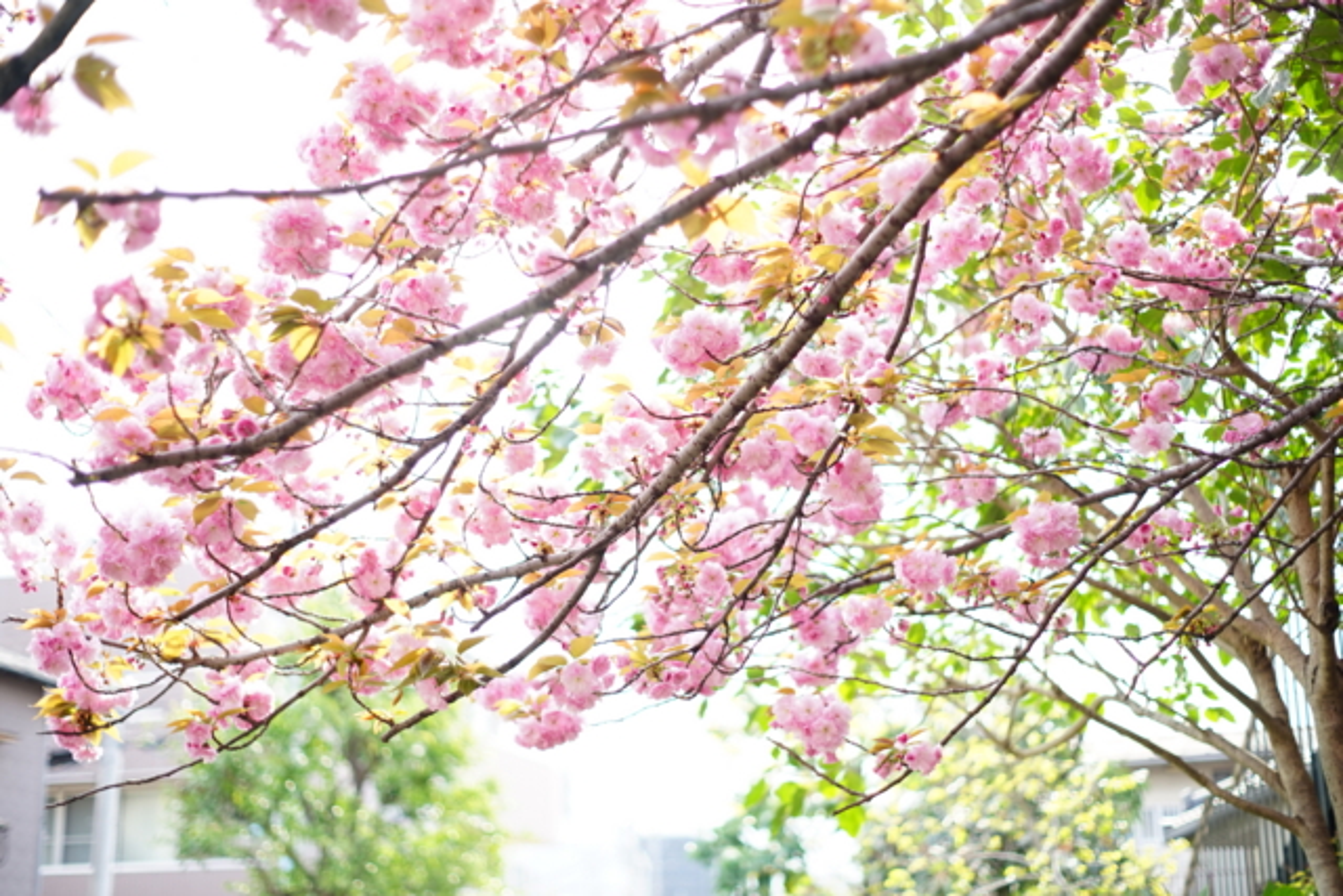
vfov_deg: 27.0
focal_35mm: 50
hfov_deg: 39.6
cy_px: 448
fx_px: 1866
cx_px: 672
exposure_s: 1/200
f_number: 2
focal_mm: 50
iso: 100
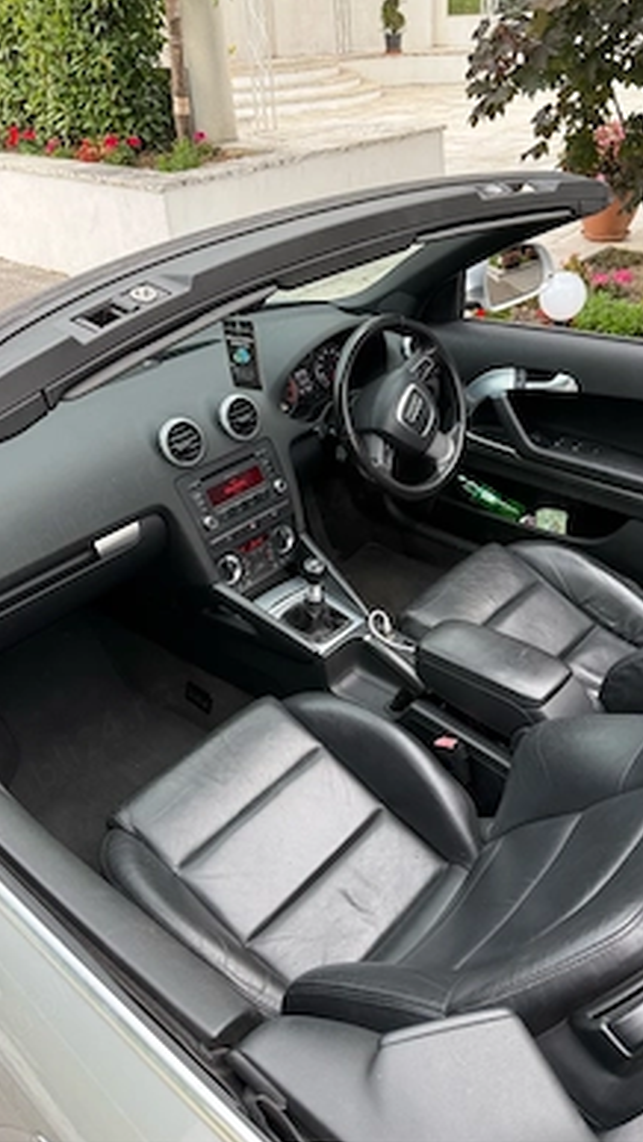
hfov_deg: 42.8
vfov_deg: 69.8
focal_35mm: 27
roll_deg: +2.7
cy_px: 558
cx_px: 366
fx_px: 817
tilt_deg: -32.5
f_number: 1.78
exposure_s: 1/268
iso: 100
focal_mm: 6.76
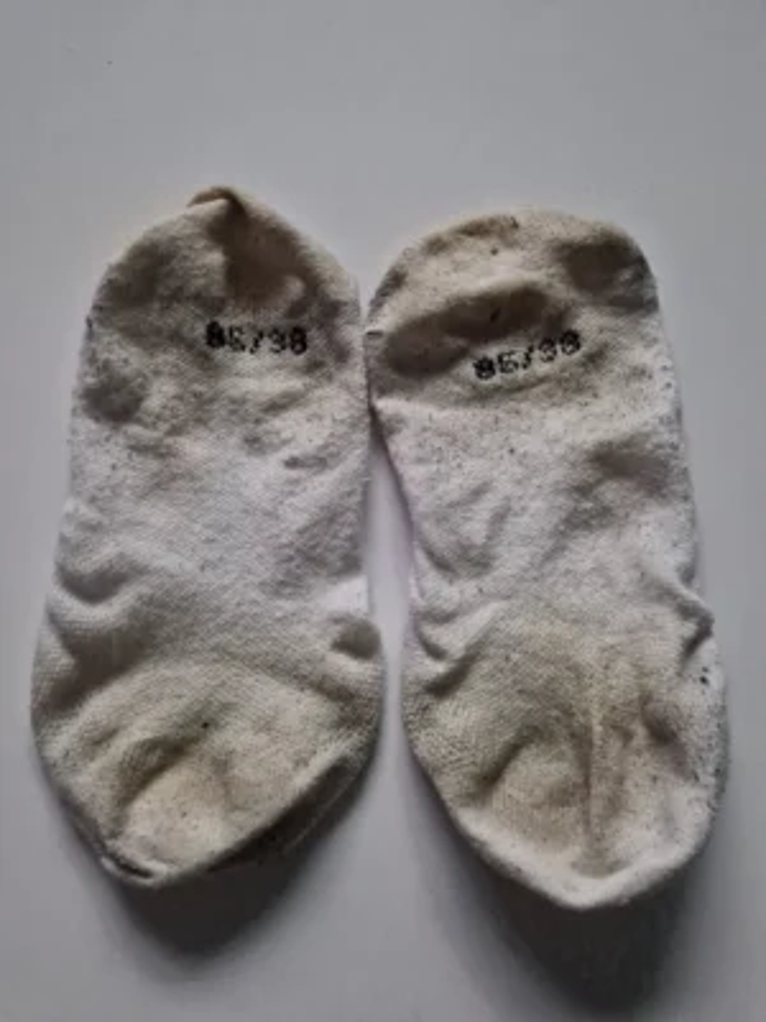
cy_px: 511
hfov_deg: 58.9
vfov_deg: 73.9
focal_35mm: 23
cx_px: 383
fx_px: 679
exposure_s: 1/25
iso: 800
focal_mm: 5.4
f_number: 1.8
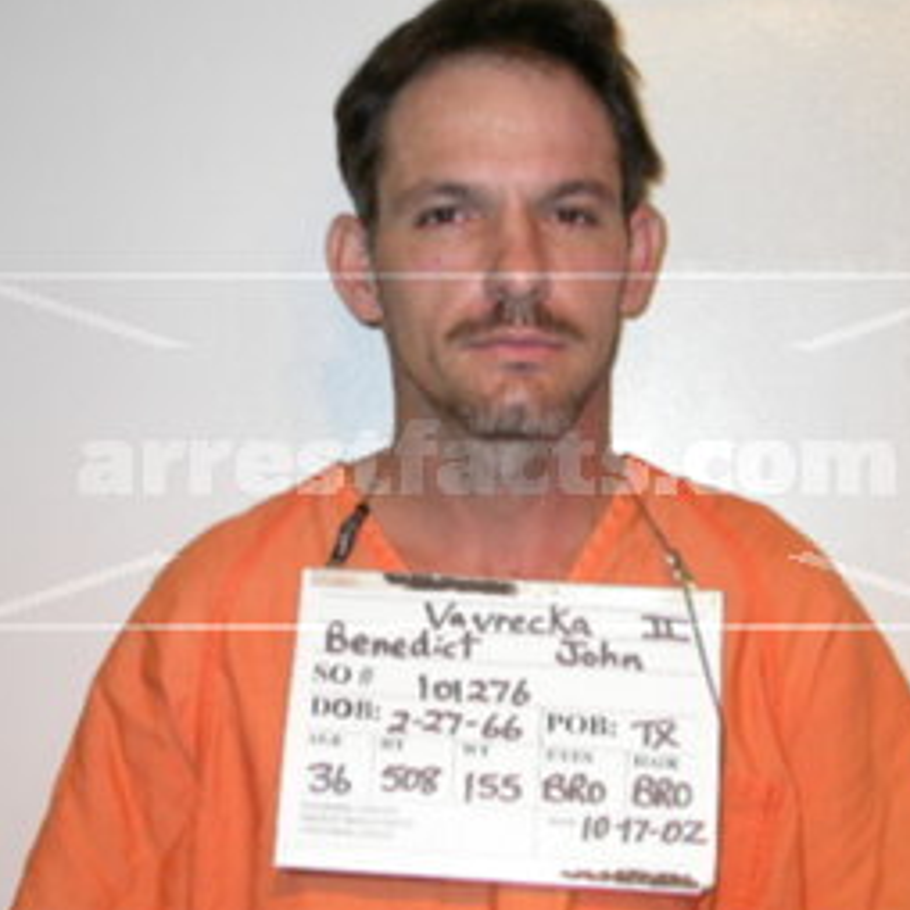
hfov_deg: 22.2
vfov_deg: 22.2
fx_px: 2320
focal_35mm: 78
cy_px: 453
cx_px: 485
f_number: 3.2
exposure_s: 1/60.3
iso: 100
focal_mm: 13.5
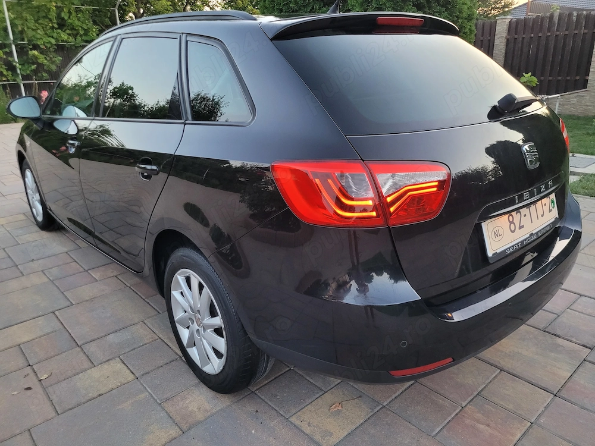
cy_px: 223
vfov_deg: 53.1
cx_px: 298
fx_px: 447
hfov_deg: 67.3
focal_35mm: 26
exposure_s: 1/100
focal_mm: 5.4
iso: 250
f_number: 1.8
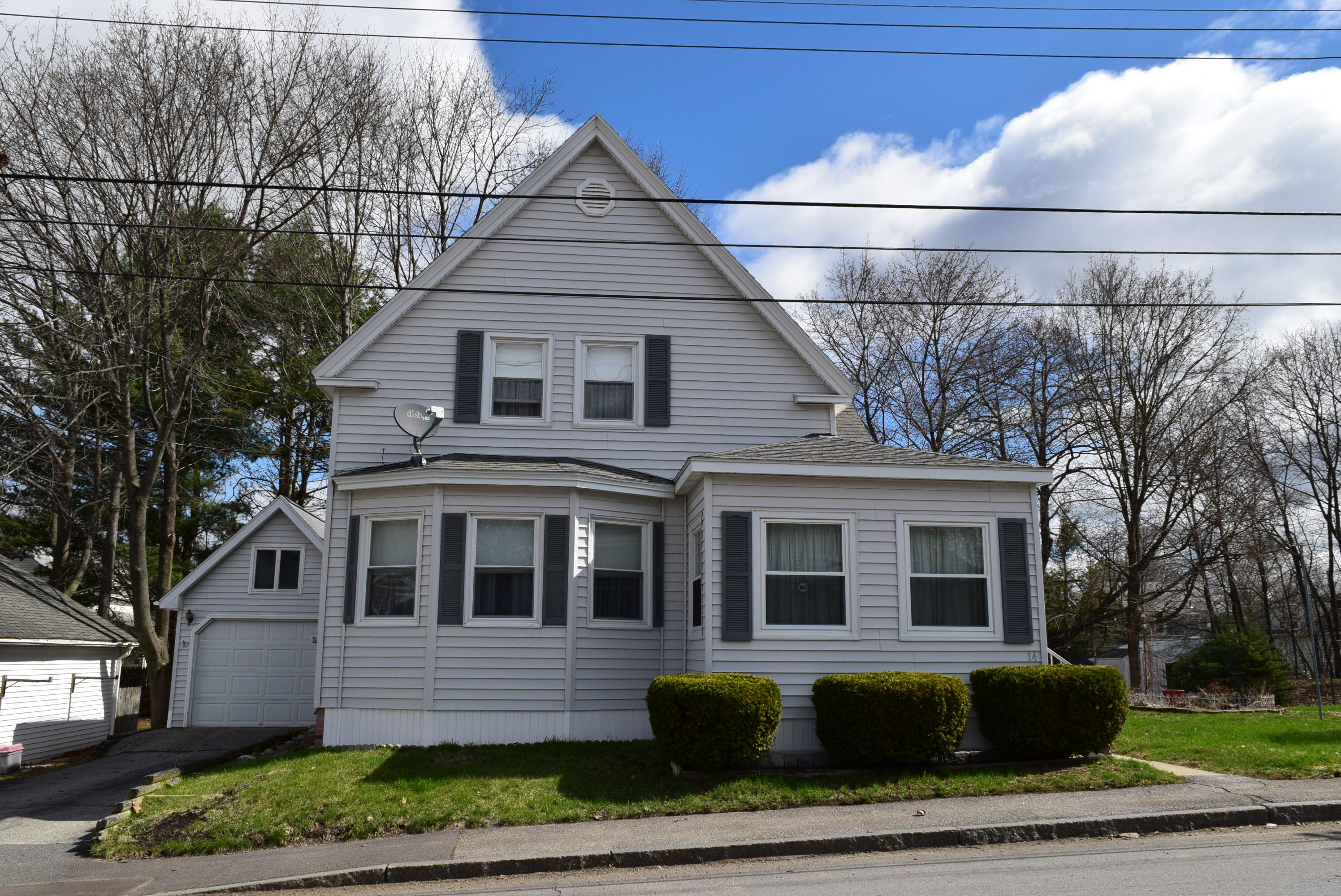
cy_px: 448
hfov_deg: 67.3
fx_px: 1006
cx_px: 670
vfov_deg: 48.0
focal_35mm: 27
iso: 400
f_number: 11
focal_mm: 18
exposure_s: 1/500
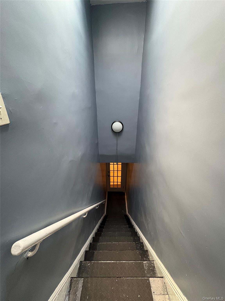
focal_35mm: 14
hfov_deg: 85.7
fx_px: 121
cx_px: 112
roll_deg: -0.4
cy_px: 150
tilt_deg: -22.1
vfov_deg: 102.1
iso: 640
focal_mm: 2.22
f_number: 2.2
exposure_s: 1/60
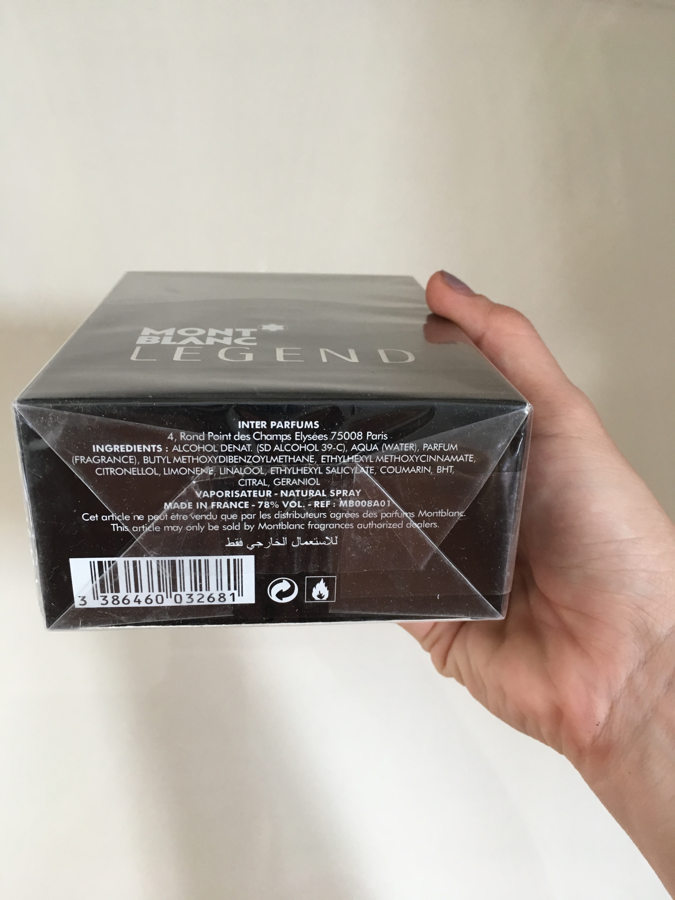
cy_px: 450
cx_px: 338
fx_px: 754
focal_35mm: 29
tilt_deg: -73.0
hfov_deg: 48.2
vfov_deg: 61.7
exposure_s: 1/33
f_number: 2.2
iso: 125
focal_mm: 4.15
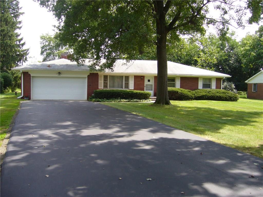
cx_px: 132
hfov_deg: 52.6
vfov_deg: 40.7
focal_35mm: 35
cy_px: 98
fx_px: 266
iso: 80
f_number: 2.8
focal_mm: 5.8
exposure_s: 1/250
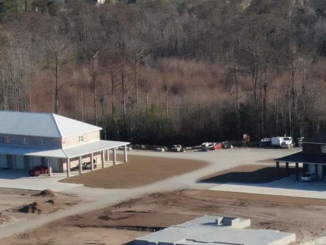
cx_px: 326
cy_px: 265
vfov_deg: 8.7
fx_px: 1602
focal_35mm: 170
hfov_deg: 11.5
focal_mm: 8.6
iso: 800
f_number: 3.8
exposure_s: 1/4000
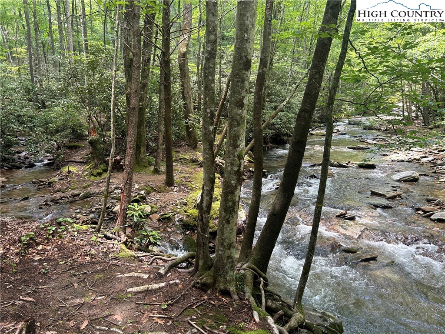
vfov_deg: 53.1
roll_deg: +0.3
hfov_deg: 67.3
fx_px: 334
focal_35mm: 26
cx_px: 222
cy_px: 167
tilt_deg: -10.7
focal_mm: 5.7
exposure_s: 1/121
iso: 100
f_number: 1.5
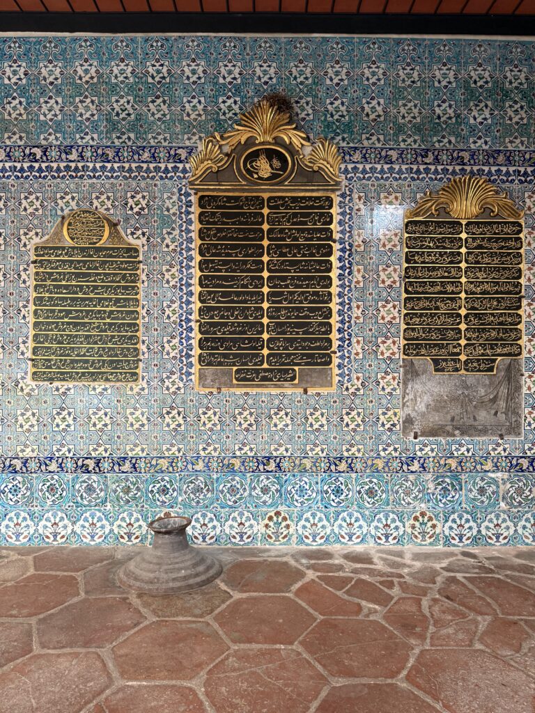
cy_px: 356
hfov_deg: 56.8
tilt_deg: +1.3
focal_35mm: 24
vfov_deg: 71.6
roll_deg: -0.6
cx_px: 268
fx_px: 495
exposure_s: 1/73
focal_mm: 6.76
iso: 200
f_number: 1.78
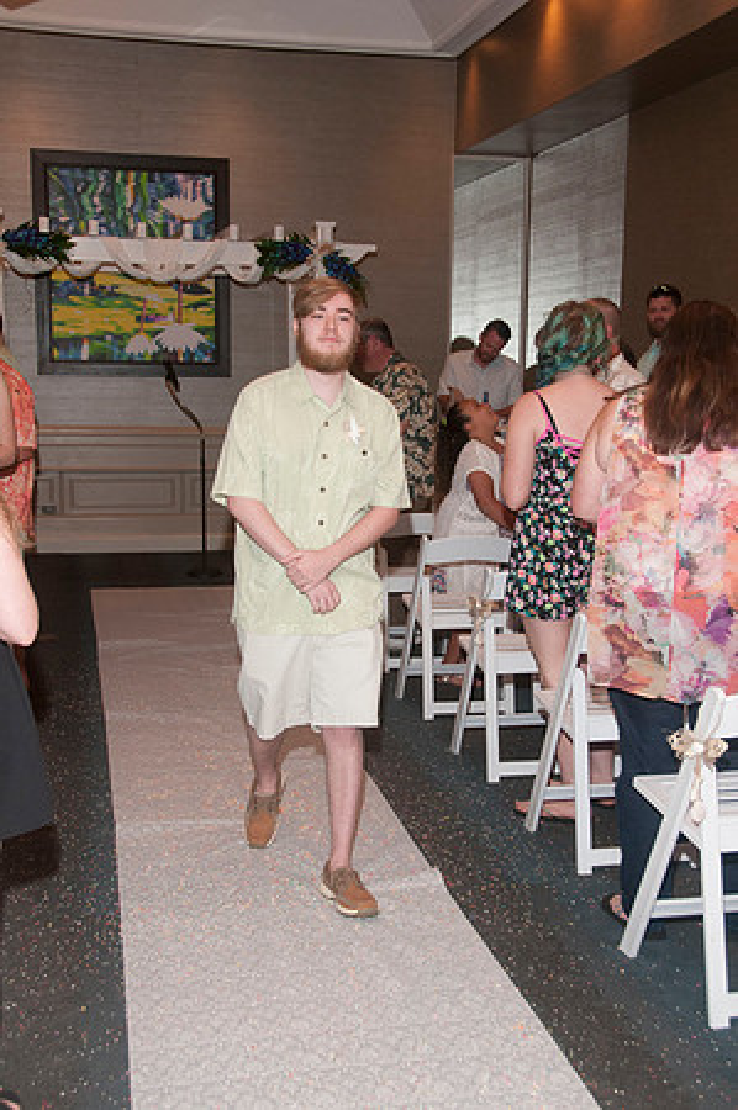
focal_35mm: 44
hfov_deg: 30.8
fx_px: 1341
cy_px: 555
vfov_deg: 45.0
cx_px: 369
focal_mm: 29
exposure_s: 1/60
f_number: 5.6
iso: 800
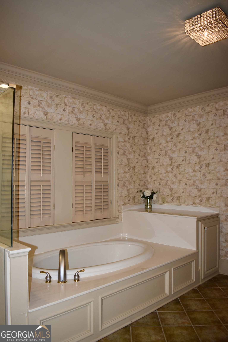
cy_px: 171
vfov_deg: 67.4
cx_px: 114
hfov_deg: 47.9
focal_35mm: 27
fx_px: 256
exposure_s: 1/125
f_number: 3.5
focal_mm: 18
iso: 800
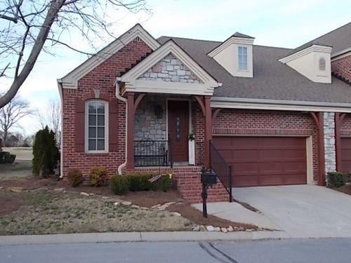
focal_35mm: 34
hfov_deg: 54.0
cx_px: 176
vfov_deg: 41.8
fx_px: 345
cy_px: 132
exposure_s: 1/80
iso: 80
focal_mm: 6
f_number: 3.6
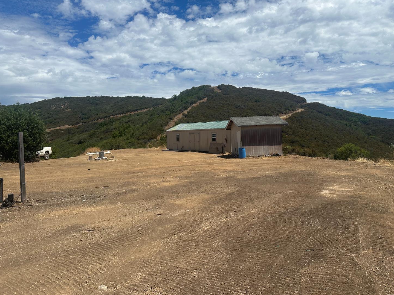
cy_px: 152
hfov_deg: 69.4
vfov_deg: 54.9
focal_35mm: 25
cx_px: 204
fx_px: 285
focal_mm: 6.86
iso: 80
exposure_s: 1/8197
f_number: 1.78
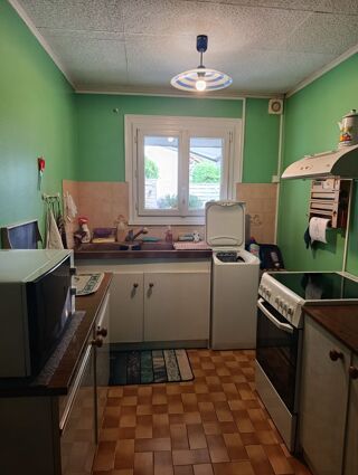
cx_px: 179
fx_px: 316
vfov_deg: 73.8
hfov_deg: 59.0
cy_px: 238
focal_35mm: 23
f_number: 1.65
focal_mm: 6.11
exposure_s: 1/50
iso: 633
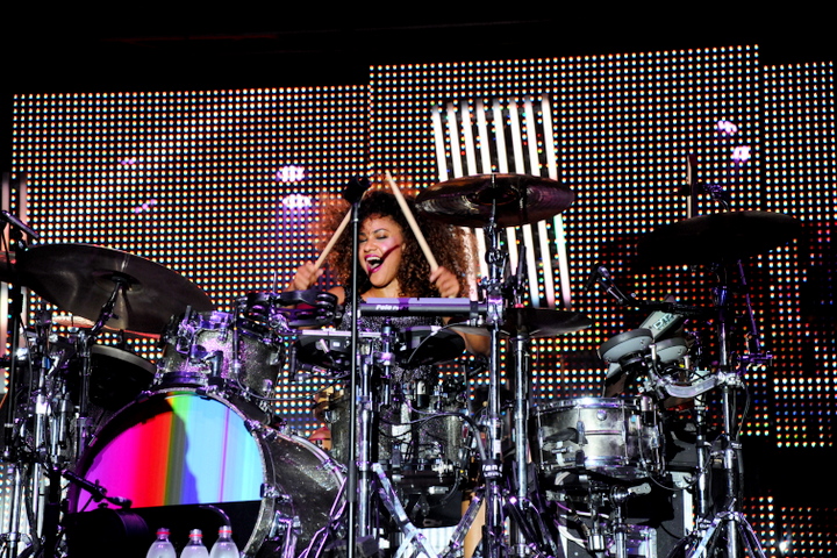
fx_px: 2325
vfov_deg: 13.7
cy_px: 279
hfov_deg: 20.4
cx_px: 418
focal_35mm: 100
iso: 1600
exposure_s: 1/160
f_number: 4.5
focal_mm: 100
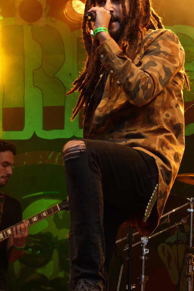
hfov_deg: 9.1
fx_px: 1220
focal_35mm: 151
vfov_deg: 13.6
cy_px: 129
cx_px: 109
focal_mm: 20.9
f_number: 2.8
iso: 100
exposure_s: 1/100
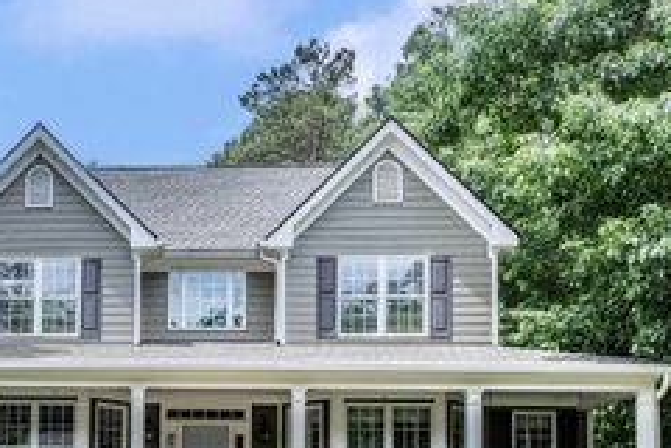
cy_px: 405
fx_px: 932
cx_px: 157
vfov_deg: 26.1
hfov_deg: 38.4
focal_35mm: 50
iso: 640
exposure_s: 1/800
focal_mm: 24
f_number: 5.6
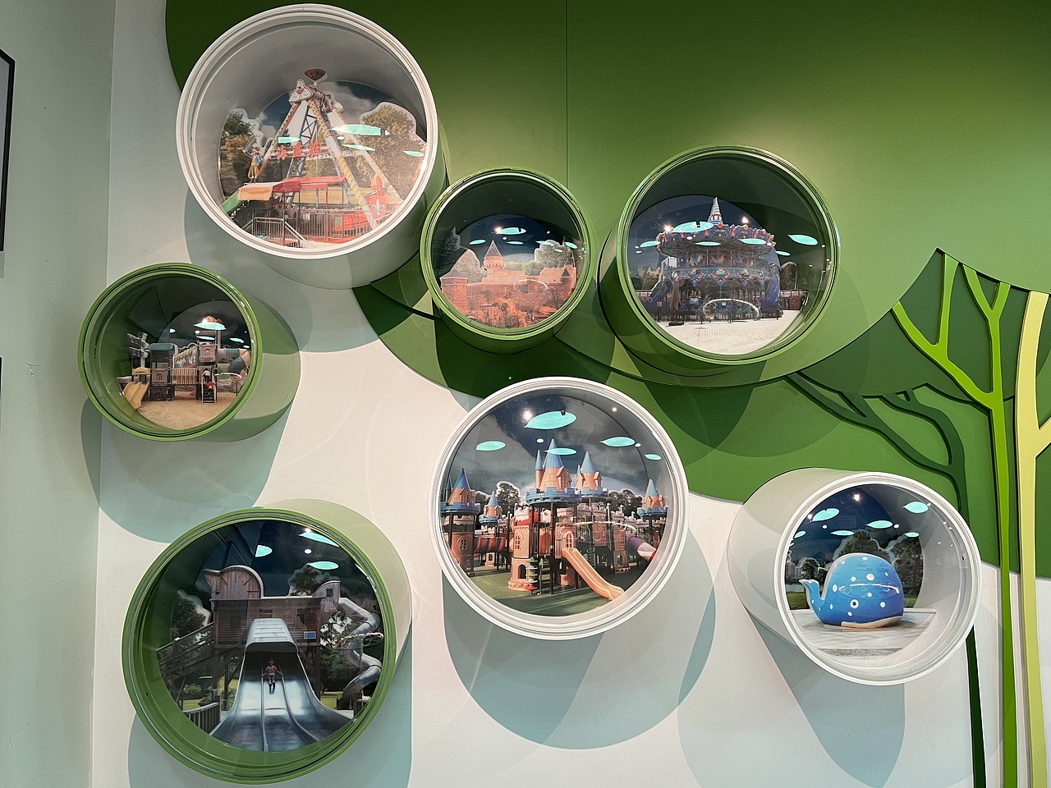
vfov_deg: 53.1
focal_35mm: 26
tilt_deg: +3.3
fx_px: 789
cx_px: 526
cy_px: 394
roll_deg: +0.0
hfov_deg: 67.3
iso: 100
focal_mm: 5.1
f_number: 1.6
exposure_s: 1/50
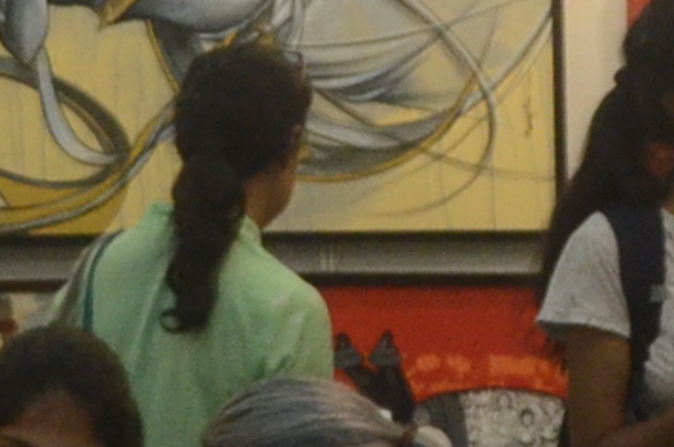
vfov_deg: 7.3
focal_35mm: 187
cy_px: 176
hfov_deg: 10.1
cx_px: -736
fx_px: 3495
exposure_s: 1/250
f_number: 3.5
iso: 1600
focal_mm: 18
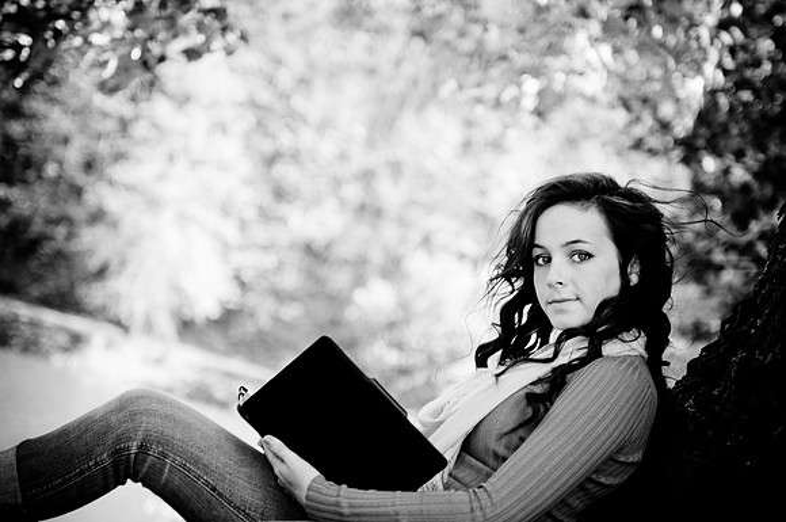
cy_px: 261
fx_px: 2289
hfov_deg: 19.5
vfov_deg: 13.0
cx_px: 393
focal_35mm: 105
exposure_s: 1/200
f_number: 2.8
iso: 200
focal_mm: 70
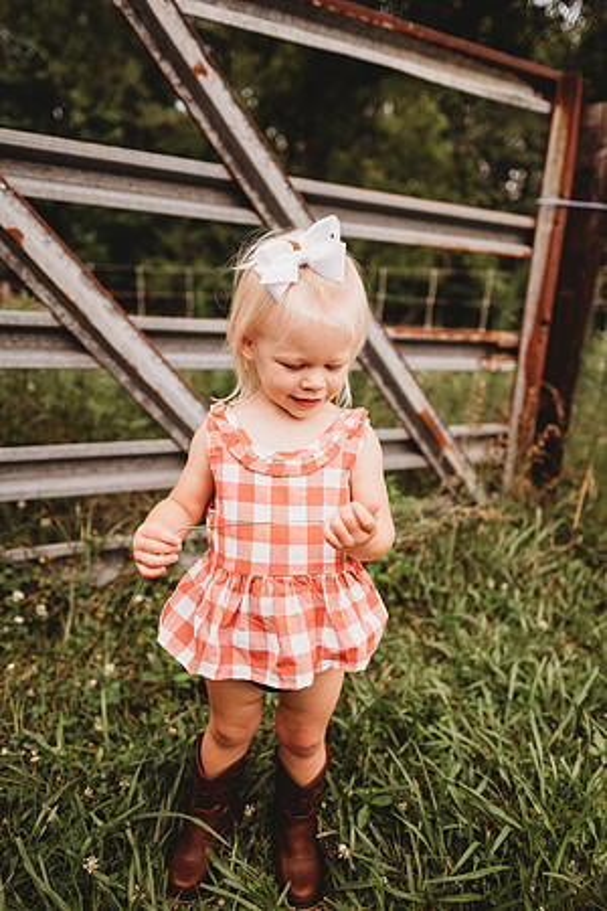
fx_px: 607
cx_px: 304
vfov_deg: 73.7
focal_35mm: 24
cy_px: 456
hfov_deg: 53.1
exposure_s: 1/1600
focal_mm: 24
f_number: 2.2
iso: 100
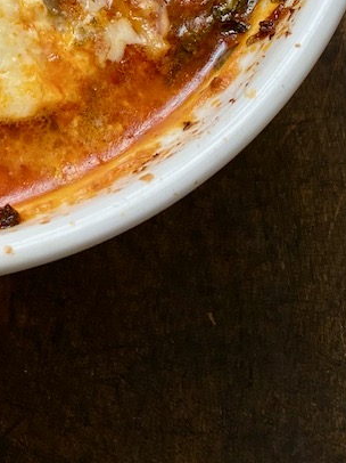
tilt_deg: -68.6
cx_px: -154
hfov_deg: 16.6
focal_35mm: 82
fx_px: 1094
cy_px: -157
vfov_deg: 21.3
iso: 50
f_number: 1.8
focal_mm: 4.25
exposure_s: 1/121
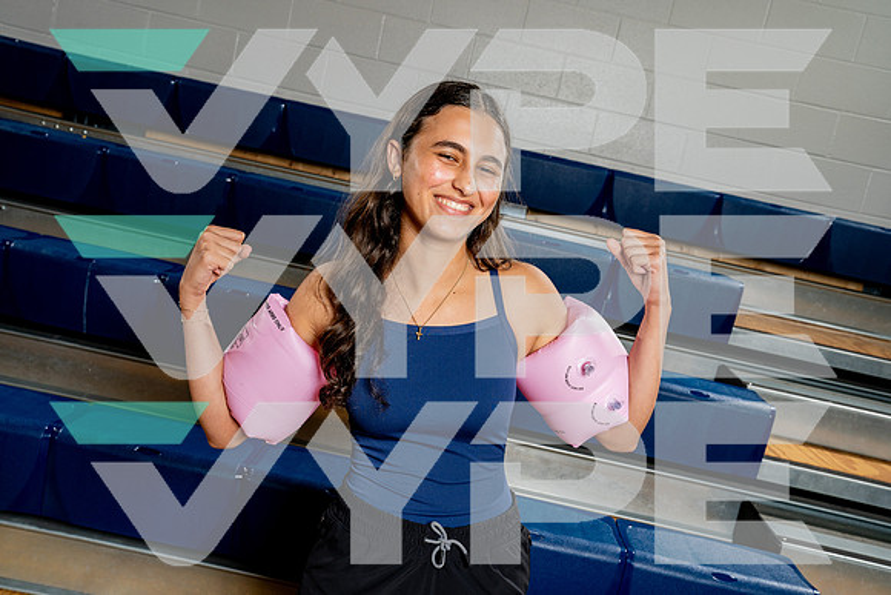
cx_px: 446
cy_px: 298
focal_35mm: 38
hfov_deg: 50.7
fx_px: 941
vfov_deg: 35.1
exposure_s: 1/250
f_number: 8
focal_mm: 38
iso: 320
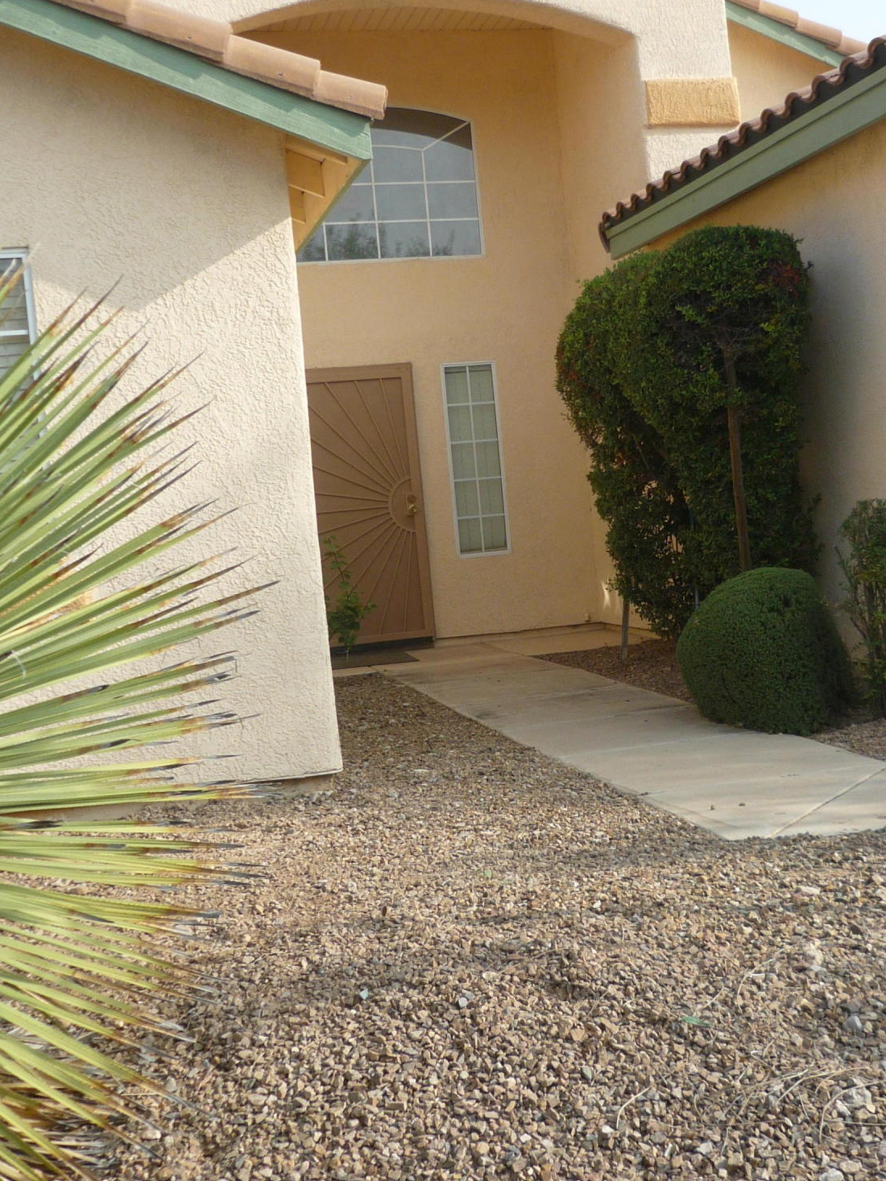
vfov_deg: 42.1
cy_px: 594
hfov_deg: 32.0
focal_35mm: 45
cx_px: 575
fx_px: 1536
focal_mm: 5.5
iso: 100
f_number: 2.8
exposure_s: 1/640
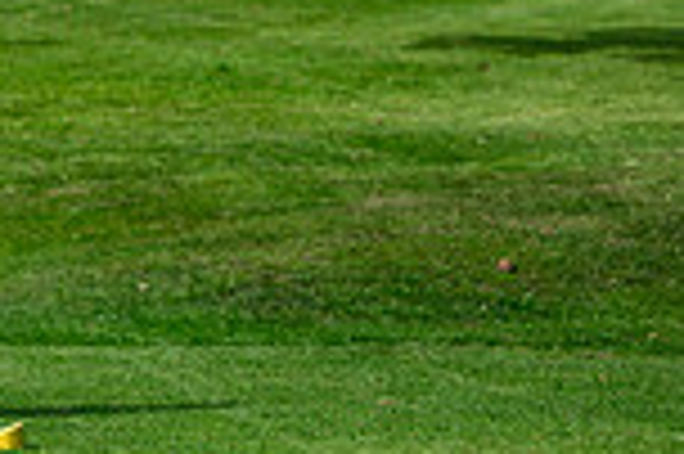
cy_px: -133
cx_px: -616
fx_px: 6662
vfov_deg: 3.9
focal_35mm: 351
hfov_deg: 5.8
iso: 500
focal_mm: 92
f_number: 4
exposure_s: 1/2500
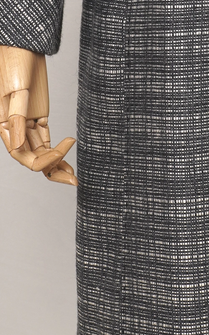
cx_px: 266
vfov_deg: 11.8
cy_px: -53
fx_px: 1595
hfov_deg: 7.4
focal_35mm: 175
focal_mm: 32
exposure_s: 1/10
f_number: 6.3
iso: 200
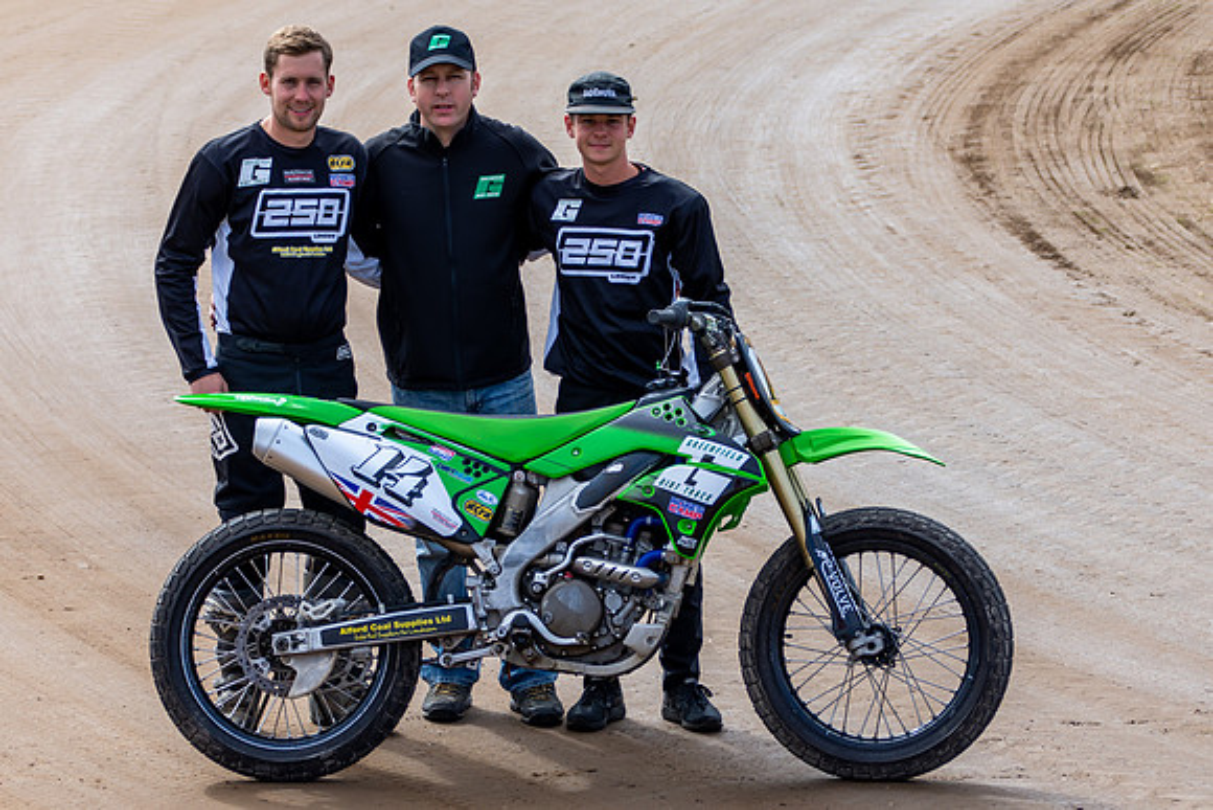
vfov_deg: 6.8
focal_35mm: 202
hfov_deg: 10.2
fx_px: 6807
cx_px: 614
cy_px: 412
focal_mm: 102
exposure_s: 1/320
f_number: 7.1
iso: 200
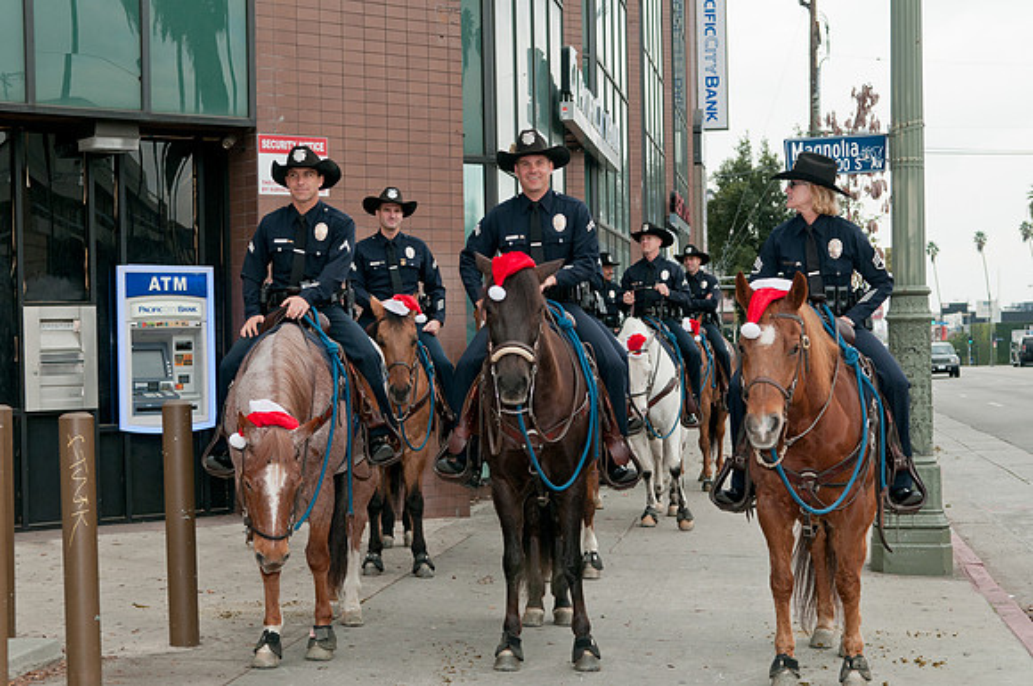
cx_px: 516
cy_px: 343
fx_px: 1633
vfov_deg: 23.7
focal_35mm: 57
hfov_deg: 35.1
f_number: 5
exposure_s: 1/400
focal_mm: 38
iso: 200
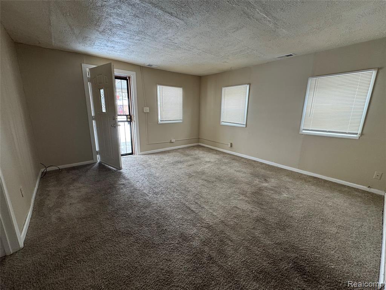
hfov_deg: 102.1
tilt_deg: -12.7
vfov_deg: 85.7
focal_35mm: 14
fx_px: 156
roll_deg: -0.4
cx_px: 193
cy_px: 145
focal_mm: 2.22
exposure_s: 1/99
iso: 160
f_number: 2.2
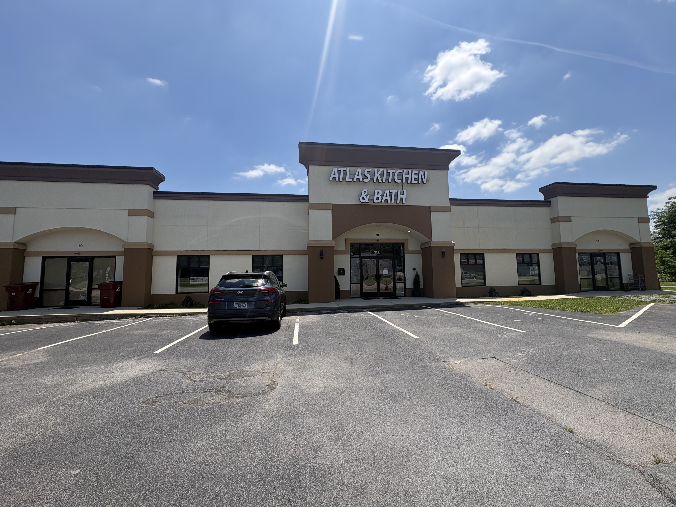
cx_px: 338
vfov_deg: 85.7
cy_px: 254
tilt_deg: +6.8
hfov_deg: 102.1
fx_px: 273
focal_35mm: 14
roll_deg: +0.8
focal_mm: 2.22
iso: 50
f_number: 2.2
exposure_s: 1/1420
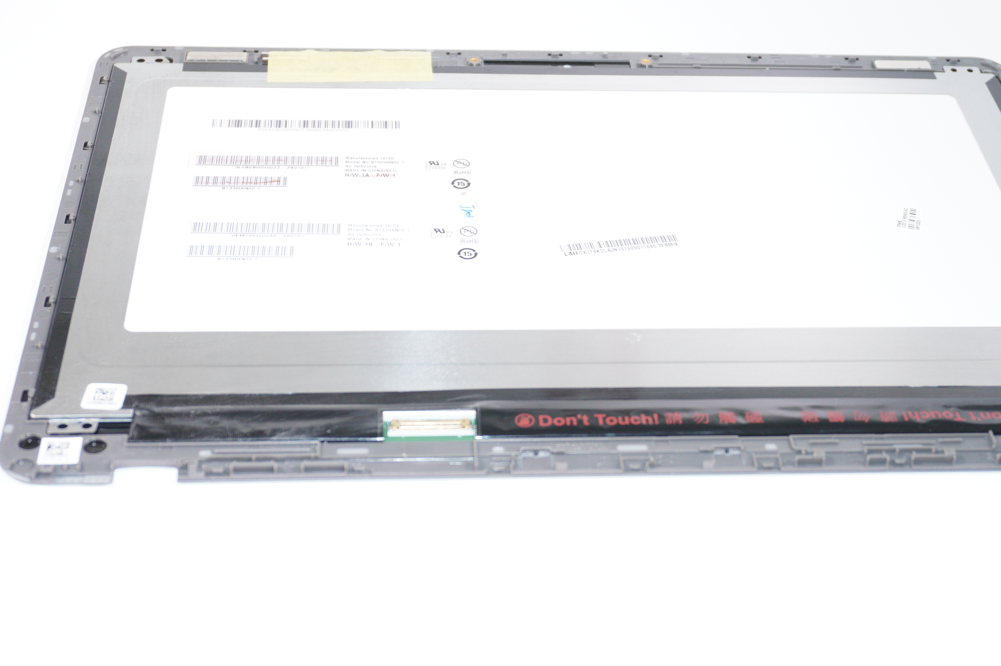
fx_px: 1685
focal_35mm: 61
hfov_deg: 33.0
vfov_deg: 22.3
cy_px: 282
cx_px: 599
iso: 640
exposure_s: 1/125
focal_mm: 31
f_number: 5.6
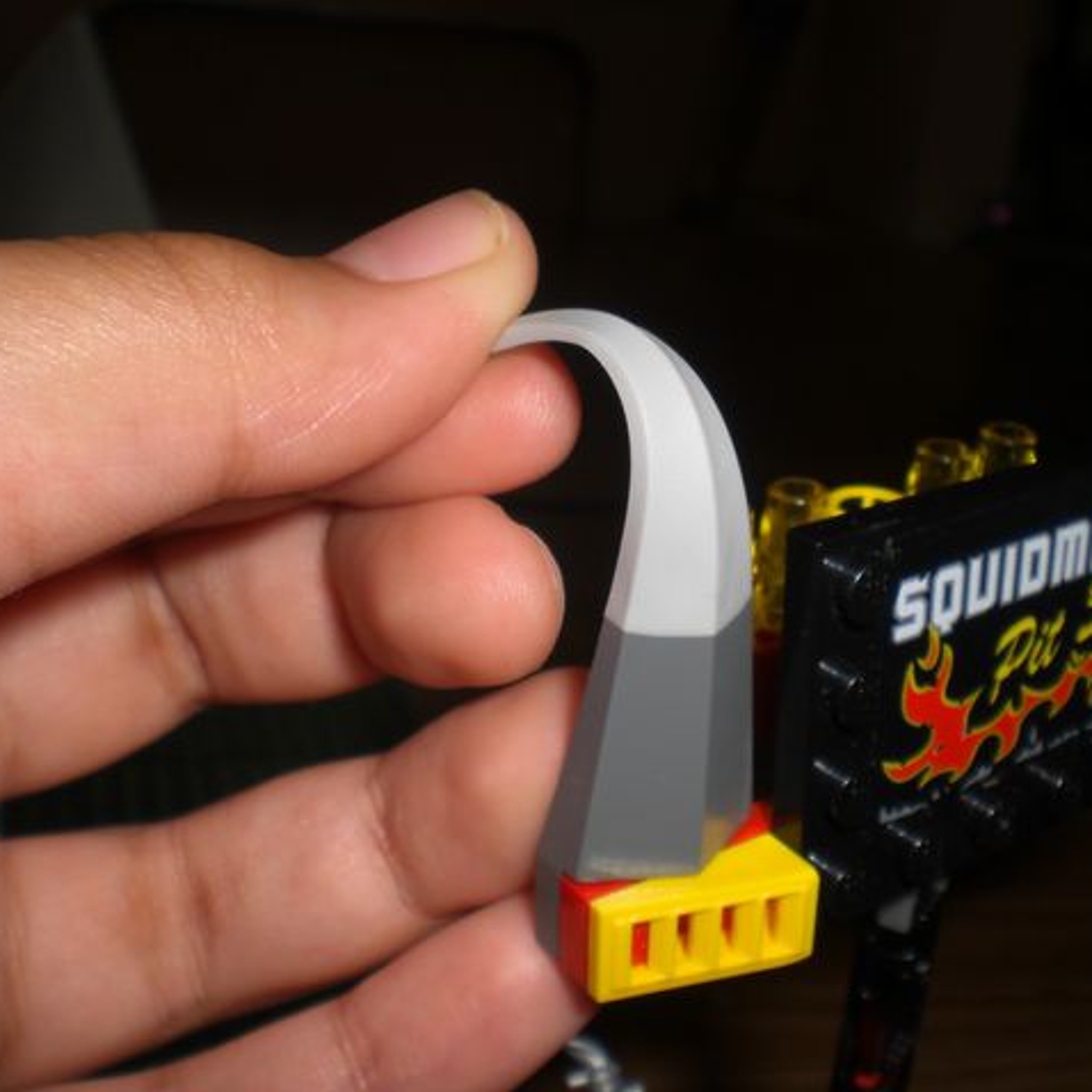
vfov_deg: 37.6
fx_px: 1606
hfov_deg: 37.5
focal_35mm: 45
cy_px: 546
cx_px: 573
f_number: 4.4
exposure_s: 1/60
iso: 50
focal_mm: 6.3
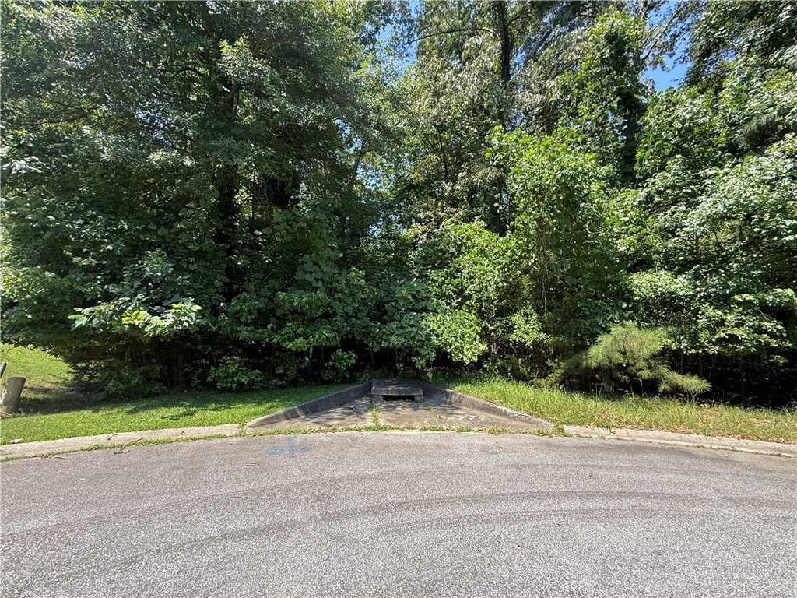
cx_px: 398
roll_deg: -2.4
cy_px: 299
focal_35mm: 14
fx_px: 322
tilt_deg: +2.7
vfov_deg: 85.7
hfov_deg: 102.1
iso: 64
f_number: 2.2
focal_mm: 2.22
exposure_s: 1/326
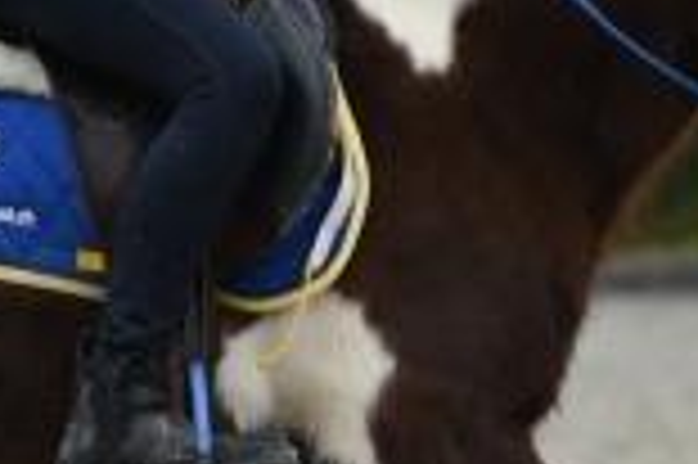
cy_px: 36
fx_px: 15010
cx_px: -176
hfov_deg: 2.7
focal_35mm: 775
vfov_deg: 1.8
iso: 2200
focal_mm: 150
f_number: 4.8
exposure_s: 1/1250
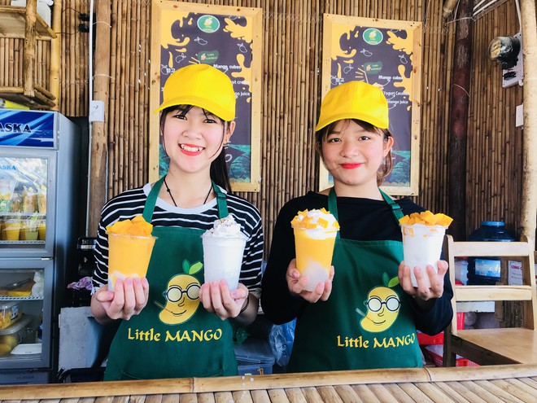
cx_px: 268
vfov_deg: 49.7
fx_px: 434
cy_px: 202
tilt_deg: +1.0
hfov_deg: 63.4
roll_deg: +0.1
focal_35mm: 28
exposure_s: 1/104
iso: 20
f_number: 1.8
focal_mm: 3.99
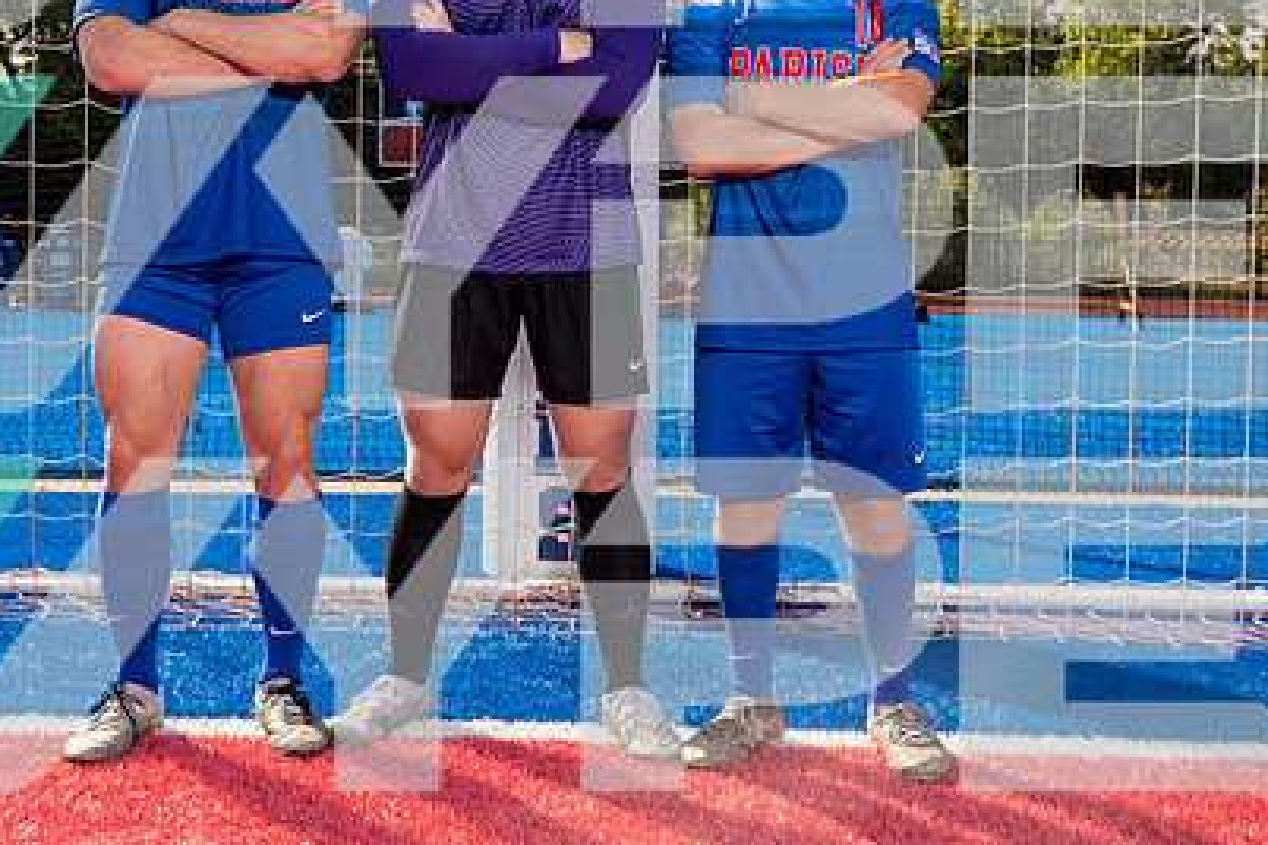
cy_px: 244
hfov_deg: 38.1
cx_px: 530
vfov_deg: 25.8
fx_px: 1831
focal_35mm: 52
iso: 125
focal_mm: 36
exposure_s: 1/250
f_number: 5.6
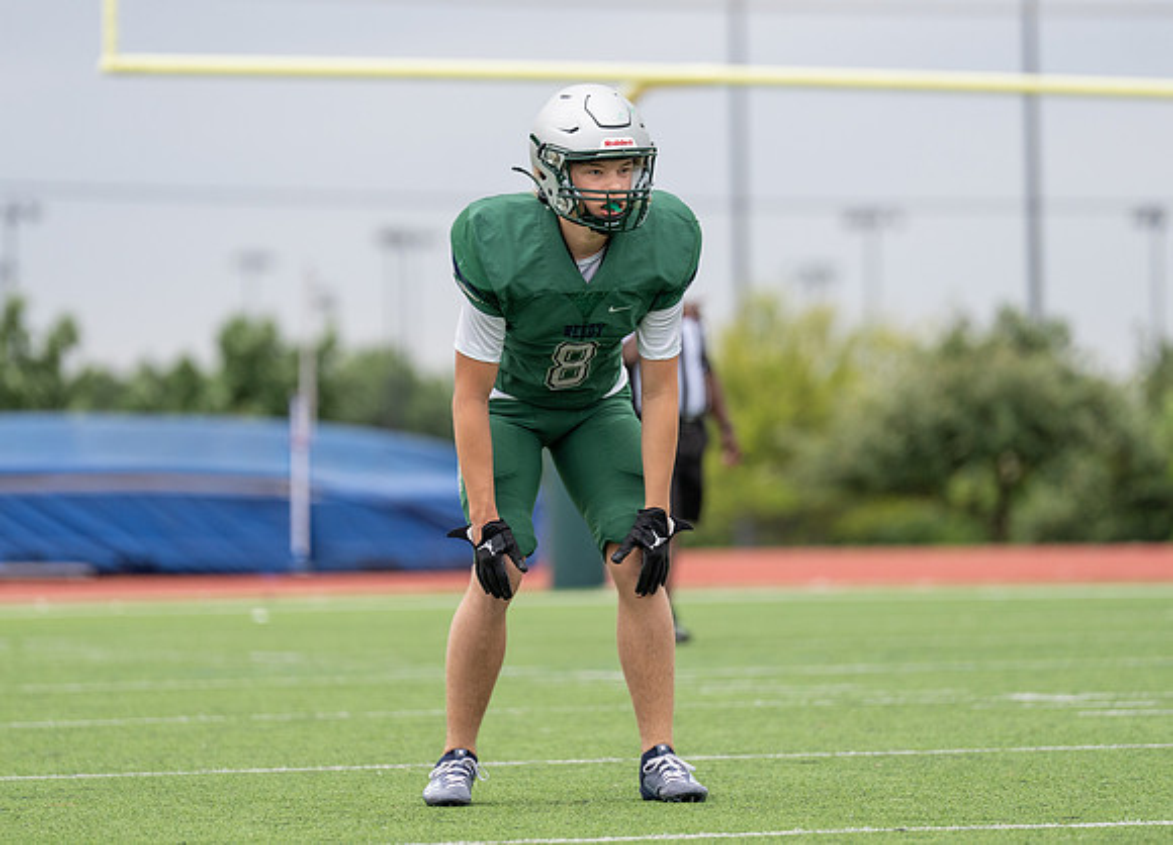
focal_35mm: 267
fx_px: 8913
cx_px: 567
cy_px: 337
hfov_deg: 7.5
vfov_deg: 5.4
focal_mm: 200
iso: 250
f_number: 2.8
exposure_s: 1/1250
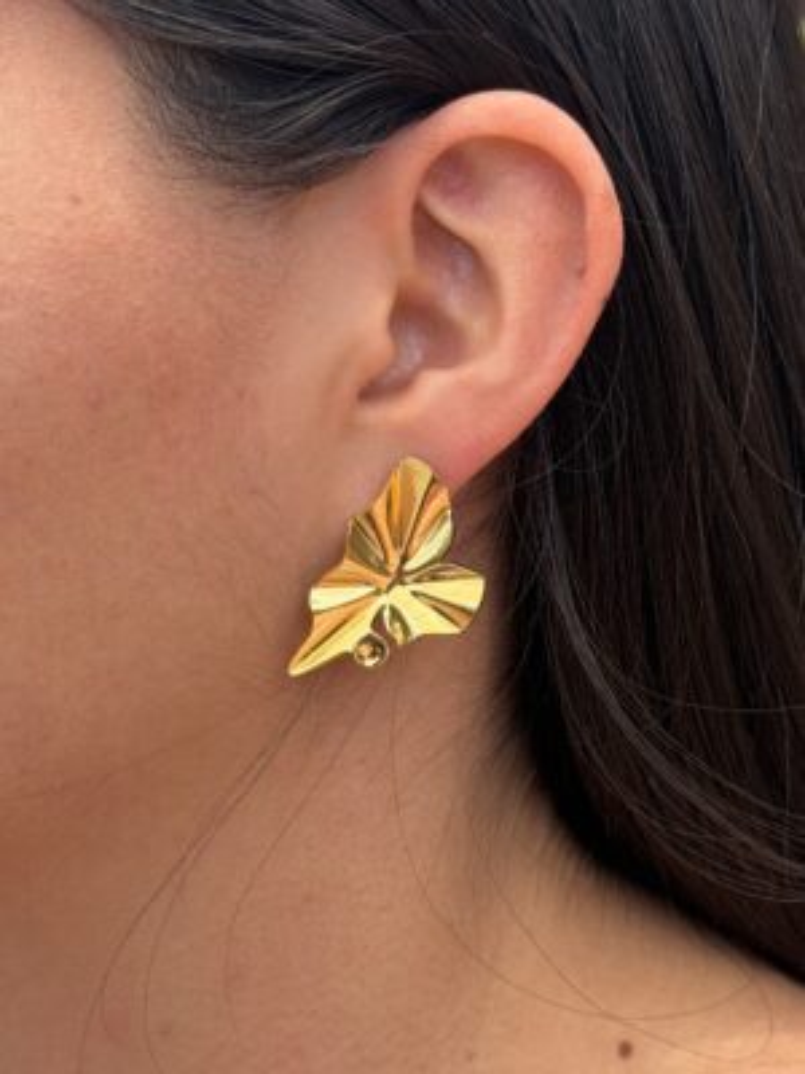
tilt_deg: -8.8
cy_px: 537
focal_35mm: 48
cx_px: 402
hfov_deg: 30.3
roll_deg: +2.4
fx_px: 1488
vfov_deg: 39.7
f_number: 1.78
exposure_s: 1/1403
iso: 80
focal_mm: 6.76
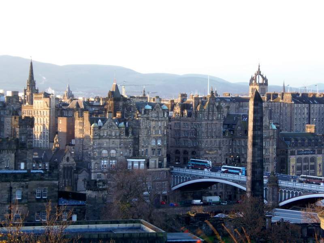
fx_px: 927
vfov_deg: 14.9
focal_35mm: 99
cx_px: 162
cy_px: 122
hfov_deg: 19.8
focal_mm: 18.4
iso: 80
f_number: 4.4
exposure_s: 1/40
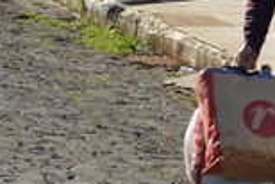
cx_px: 445
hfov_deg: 3.4
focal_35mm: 612
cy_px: 38
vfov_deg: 2.3
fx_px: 4679
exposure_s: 1/400
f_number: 5.6
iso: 100
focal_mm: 105
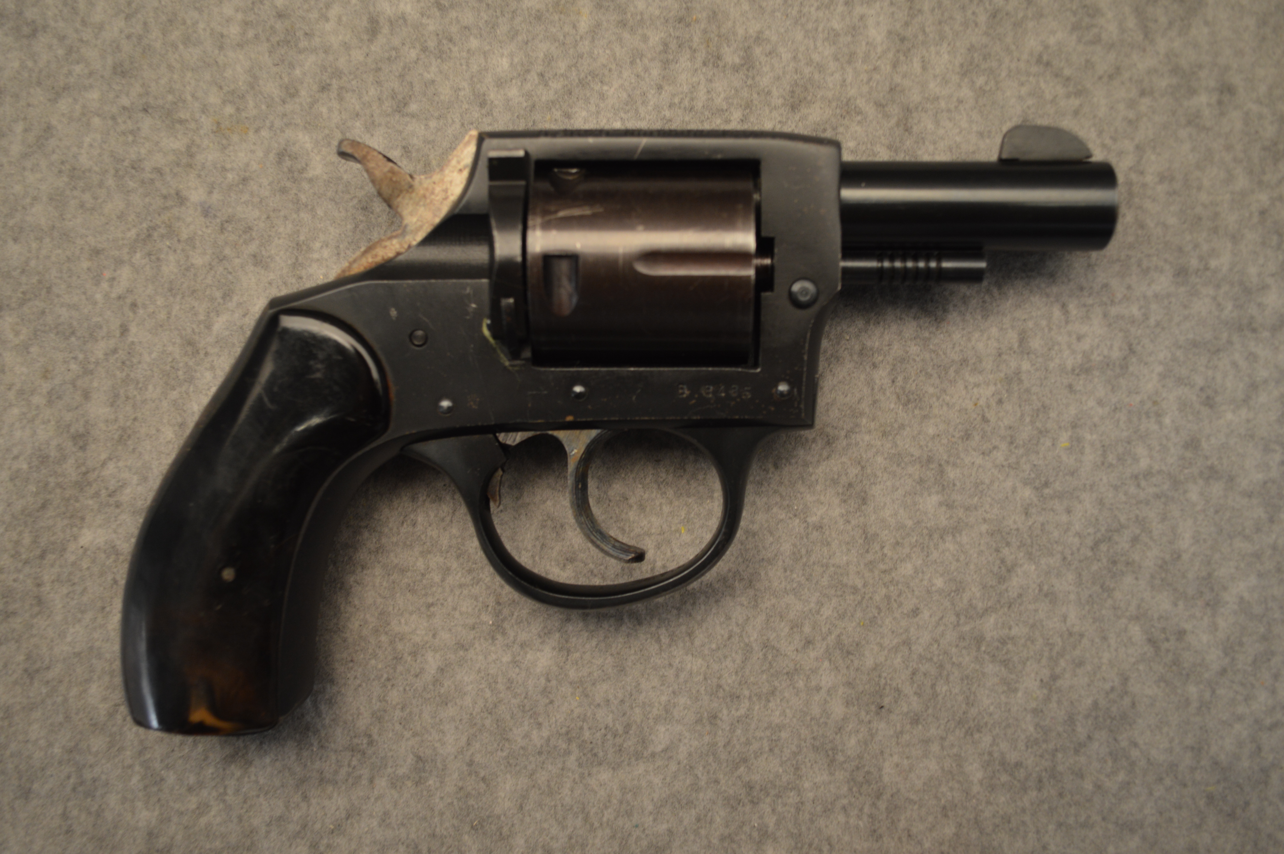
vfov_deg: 39.9
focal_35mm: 33
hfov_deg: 57.3
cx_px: 642
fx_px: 1176
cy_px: 427
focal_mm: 22
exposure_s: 1/30
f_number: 3.8
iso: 400
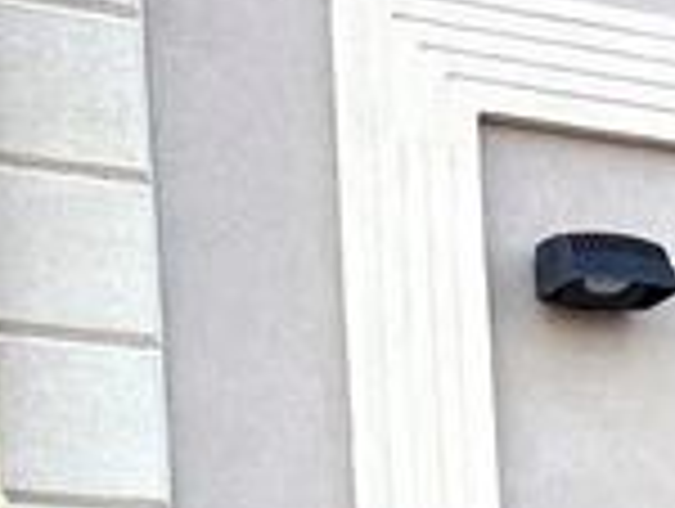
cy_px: 1079
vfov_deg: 8.0
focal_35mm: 177
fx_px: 3457
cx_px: 1508
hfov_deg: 10.0
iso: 50
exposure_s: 1/612
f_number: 1.6
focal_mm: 5.96
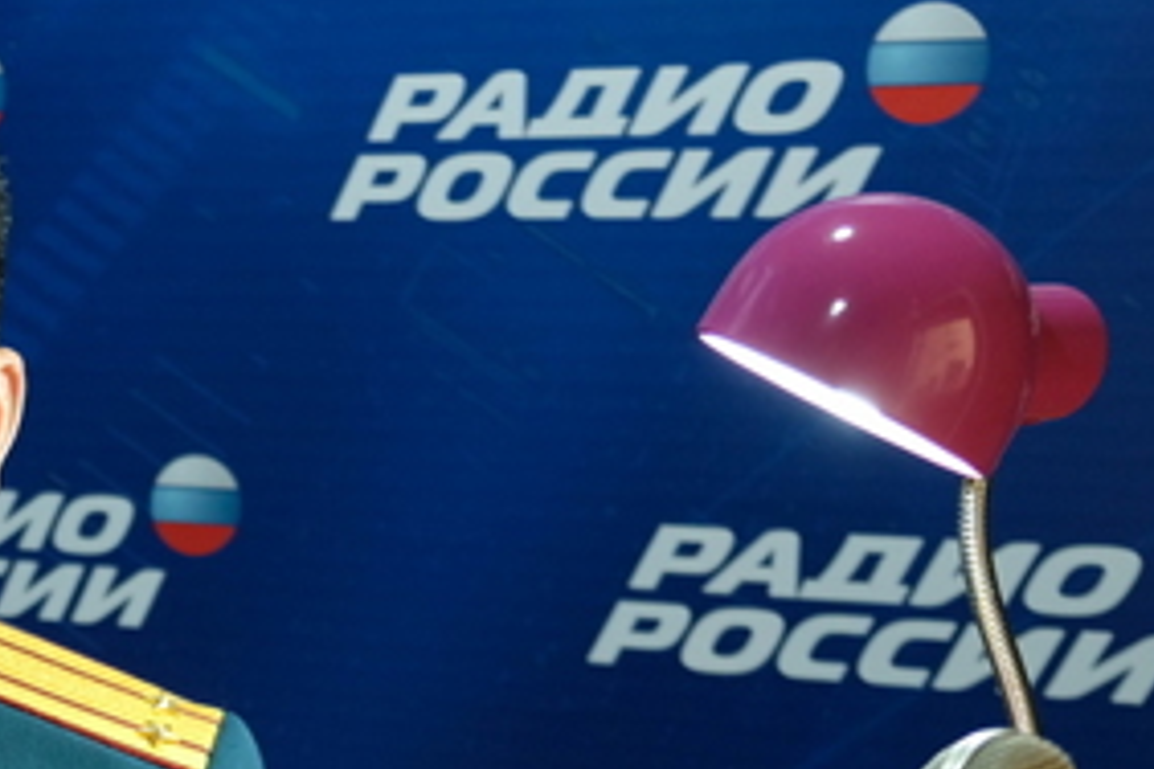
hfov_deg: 22.5
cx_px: -139
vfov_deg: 15.6
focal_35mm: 85
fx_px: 2725
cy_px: 884
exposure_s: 1/52
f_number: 3.2
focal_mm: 21.4
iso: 1000
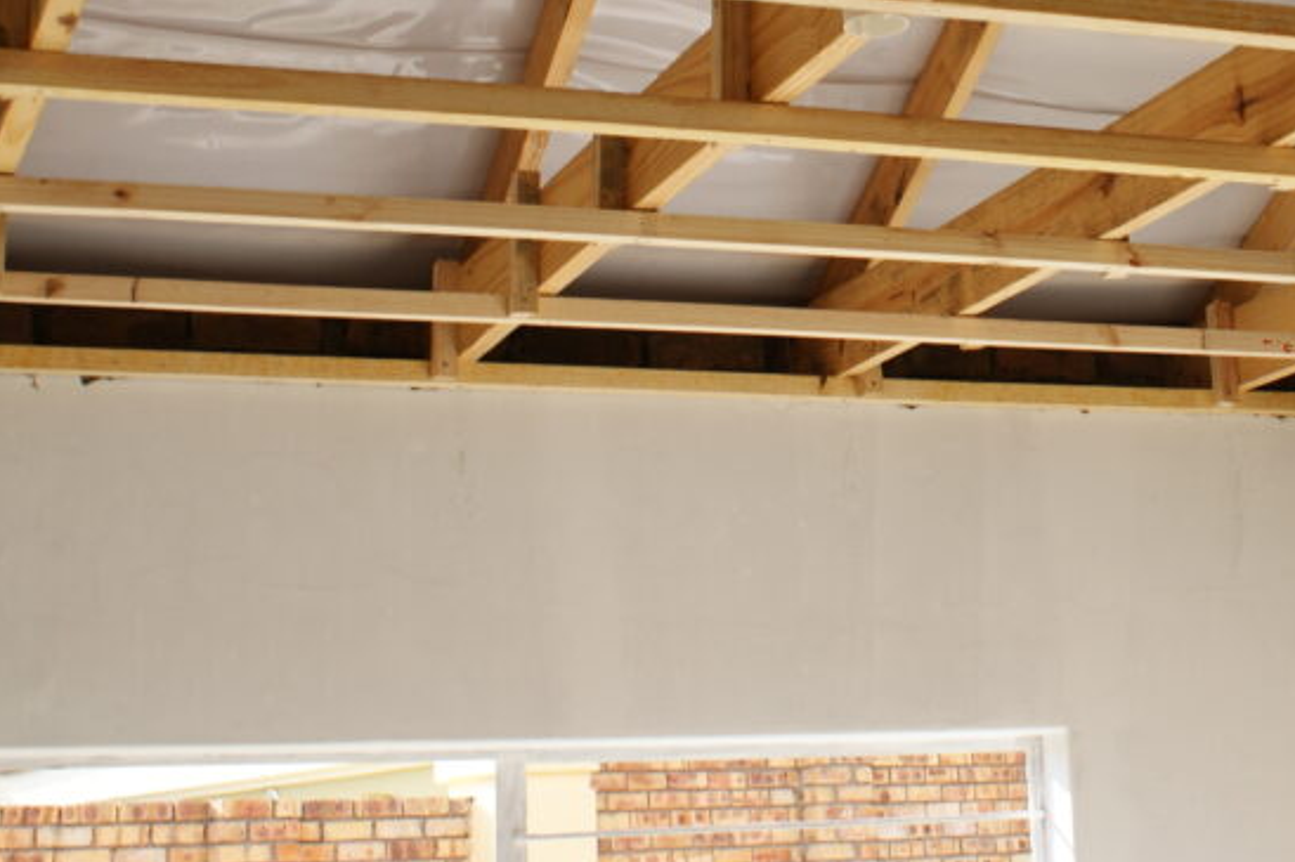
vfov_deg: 18.3
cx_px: 1092
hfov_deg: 27.0
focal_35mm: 73
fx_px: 2625
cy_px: 70
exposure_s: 1/60
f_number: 6.3
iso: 100
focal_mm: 26
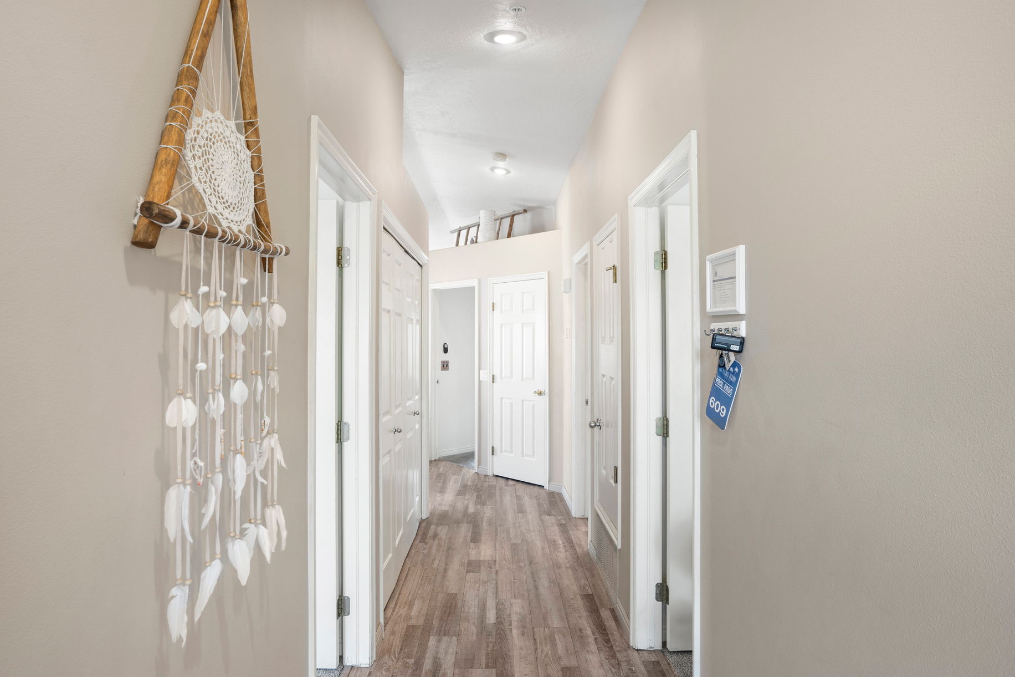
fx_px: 536
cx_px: 496
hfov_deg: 86.9
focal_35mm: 19
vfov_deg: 64.5
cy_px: 349
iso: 250
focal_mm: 17
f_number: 9
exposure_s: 1/10
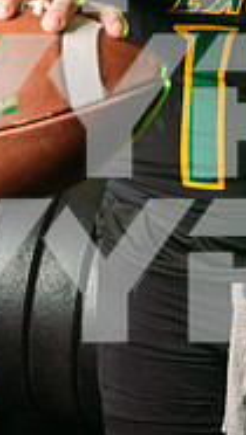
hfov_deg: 11.7
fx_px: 1203
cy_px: 108
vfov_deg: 20.4
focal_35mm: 104
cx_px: 166
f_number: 5
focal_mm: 41
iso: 125
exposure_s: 1/250
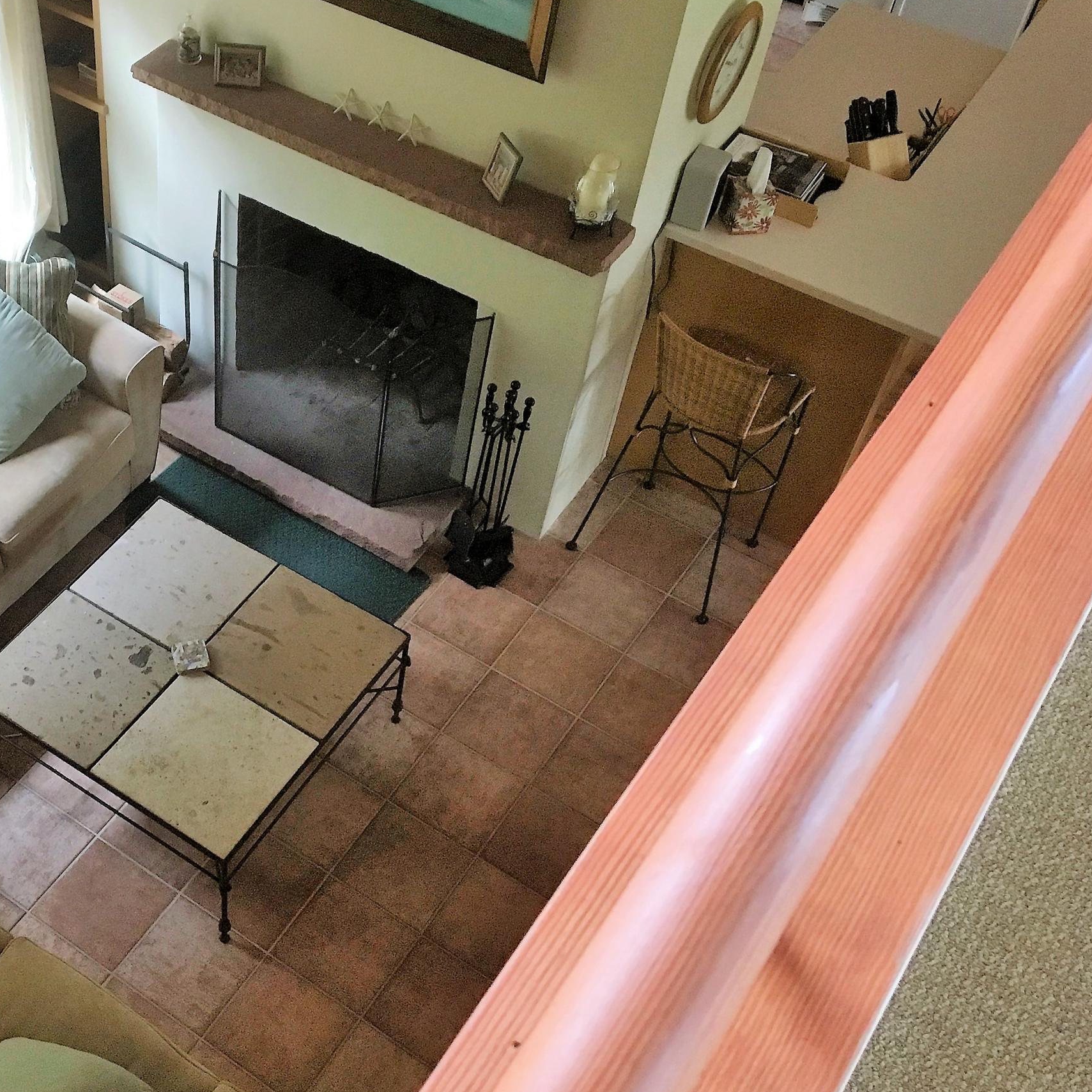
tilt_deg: -49.0
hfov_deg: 36.1
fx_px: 1606
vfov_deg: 37.5
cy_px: 527
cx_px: 198
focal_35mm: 45
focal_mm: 4.15
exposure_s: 1/30
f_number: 2.2
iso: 160
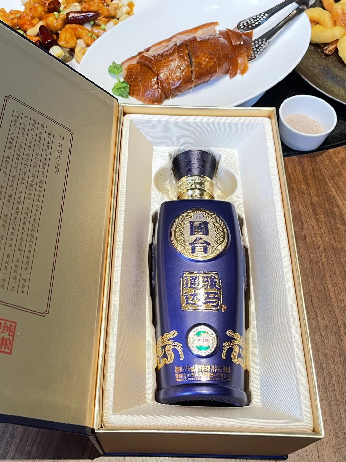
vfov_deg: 69.4
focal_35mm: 25
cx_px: 173
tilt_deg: -55.8
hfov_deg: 54.9
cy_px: 231
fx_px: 333
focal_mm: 5.1
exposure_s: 1/50
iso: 100
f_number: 1.6
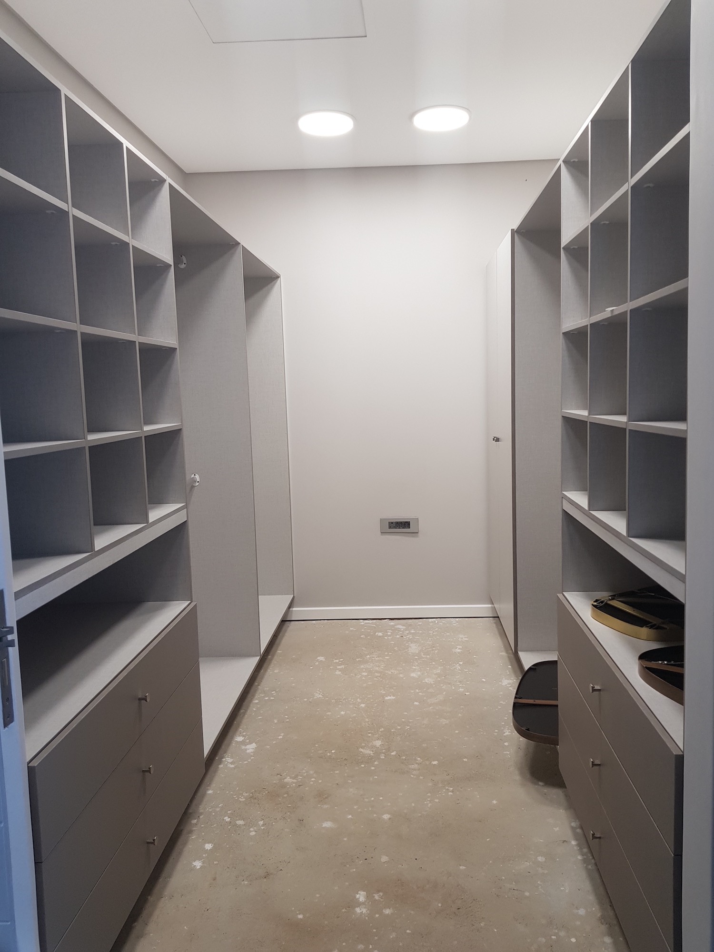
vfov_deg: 67.3
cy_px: 476
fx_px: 715
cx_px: 357
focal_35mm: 26
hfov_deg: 53.1
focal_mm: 4.2
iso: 50
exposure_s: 1/50
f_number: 1.7
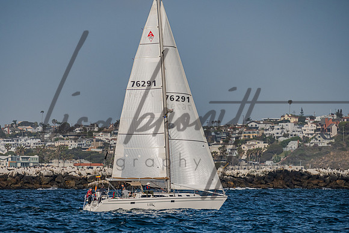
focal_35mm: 274
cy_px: 156
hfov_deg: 7.5
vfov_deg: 5.0
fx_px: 2658
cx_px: 154
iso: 400
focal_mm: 200
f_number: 6.3
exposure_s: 1/2500
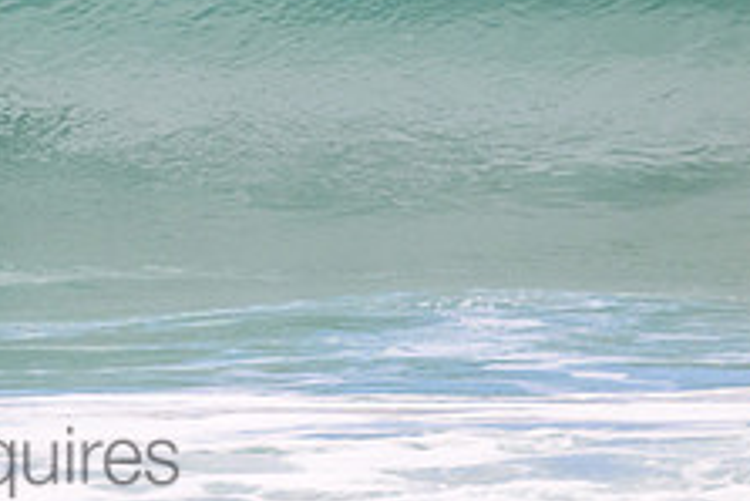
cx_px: -81
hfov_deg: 1.0
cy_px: -103
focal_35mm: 2079
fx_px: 43339
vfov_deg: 0.7
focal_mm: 800
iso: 1600
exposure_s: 1/2000
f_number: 11
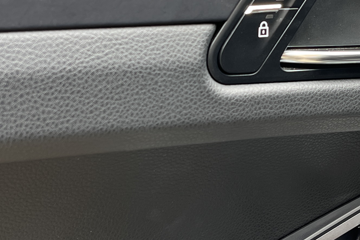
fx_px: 820
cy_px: 86
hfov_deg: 24.7
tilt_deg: -18.9
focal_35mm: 82
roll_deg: +0.2
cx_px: 225
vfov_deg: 16.6
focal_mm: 5.1
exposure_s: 1/143
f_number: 1.6
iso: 64
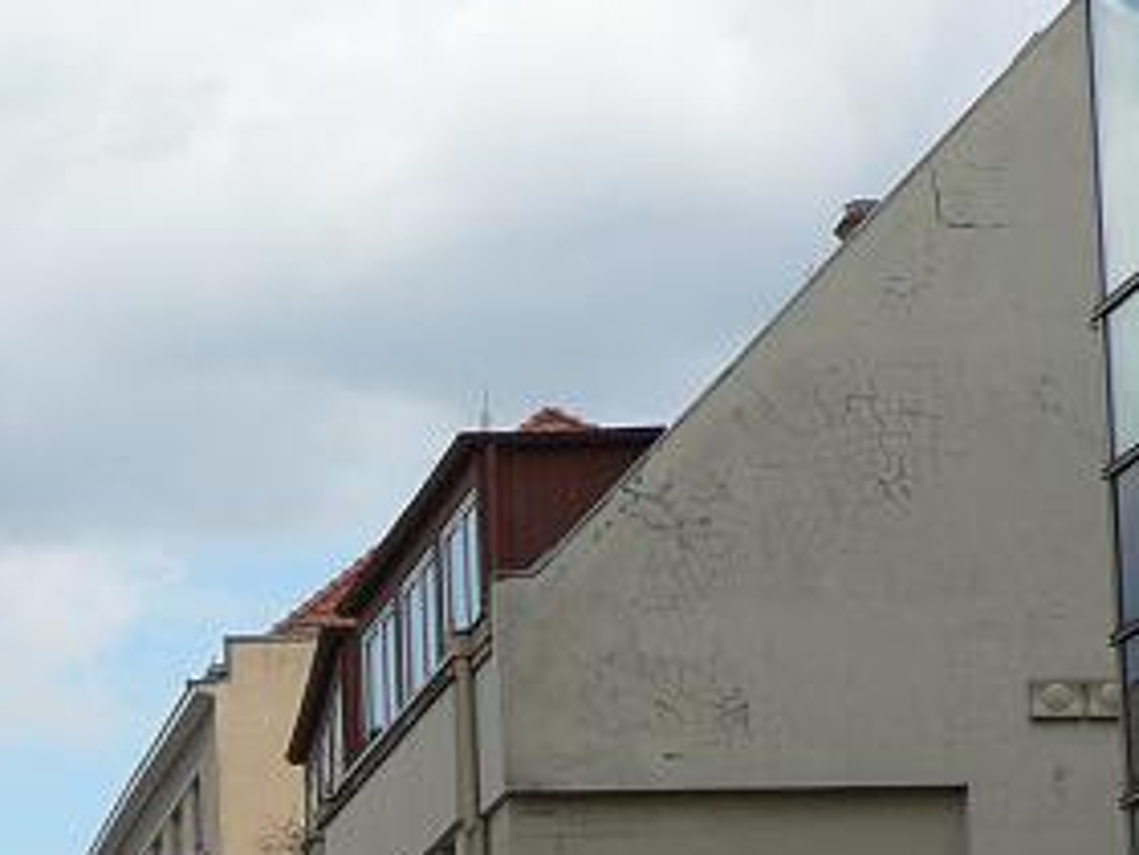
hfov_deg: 10.7
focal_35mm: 183
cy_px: 993
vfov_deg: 8.0
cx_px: -130
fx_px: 6021
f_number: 5.6
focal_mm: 10.7
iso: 80
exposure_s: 1/400
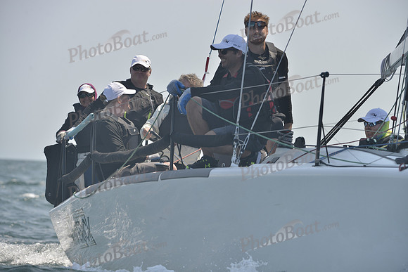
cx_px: 204
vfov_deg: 6.5
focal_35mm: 210
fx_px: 2380
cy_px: 136
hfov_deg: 9.8
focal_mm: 210
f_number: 6.3
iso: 280
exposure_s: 1/1000
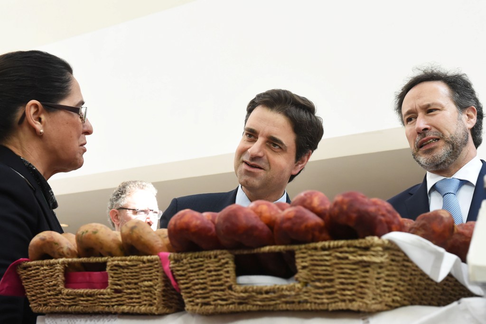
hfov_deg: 39.6
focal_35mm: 50
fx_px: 675
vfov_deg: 27.0
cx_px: 243
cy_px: 162
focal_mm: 50
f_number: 9
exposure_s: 1/500
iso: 3200
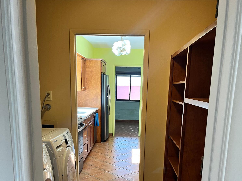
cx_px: 122
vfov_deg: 39.3
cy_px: 141
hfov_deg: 52.6
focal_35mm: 35
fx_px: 245
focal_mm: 5.1
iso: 100
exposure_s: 1/60
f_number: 1.6
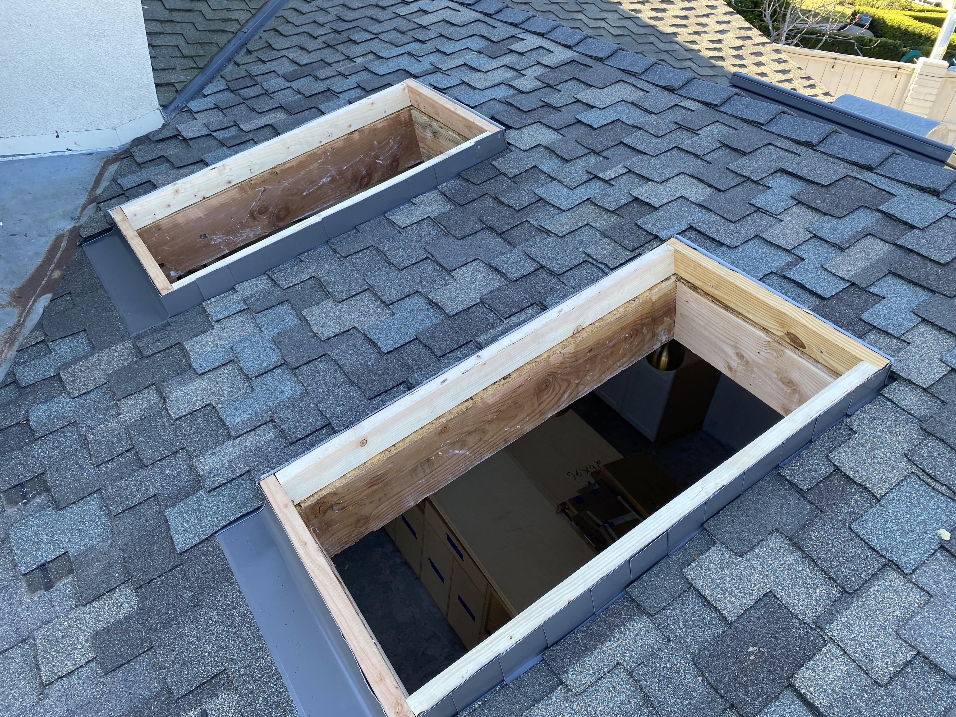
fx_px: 718
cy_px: 358
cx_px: 478
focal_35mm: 26
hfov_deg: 67.3
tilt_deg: -35.0
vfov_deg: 53.1
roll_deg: -5.9
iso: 32
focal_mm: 4.25
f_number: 1.8
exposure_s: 1/139
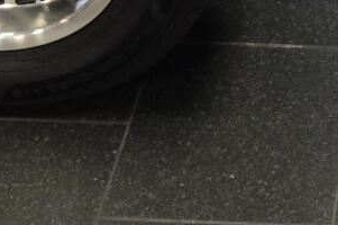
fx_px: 1247
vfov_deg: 8.9
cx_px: 472
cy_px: -384
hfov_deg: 14.6
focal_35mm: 133
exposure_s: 1/80
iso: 640
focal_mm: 7.6
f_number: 2
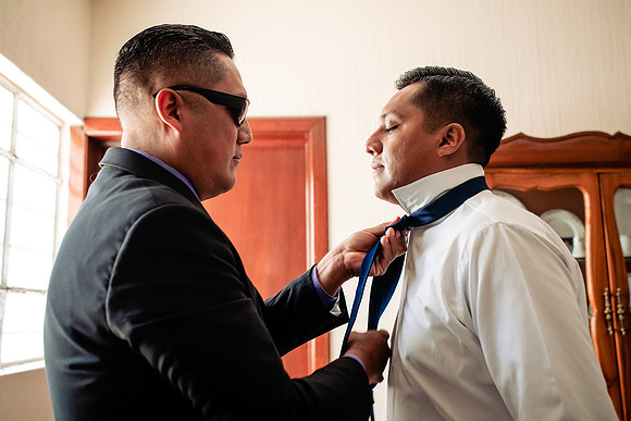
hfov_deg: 49.8
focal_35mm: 39
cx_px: 331
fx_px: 680
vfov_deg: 34.4
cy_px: 199
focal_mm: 35
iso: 400
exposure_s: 1/100
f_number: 3.5
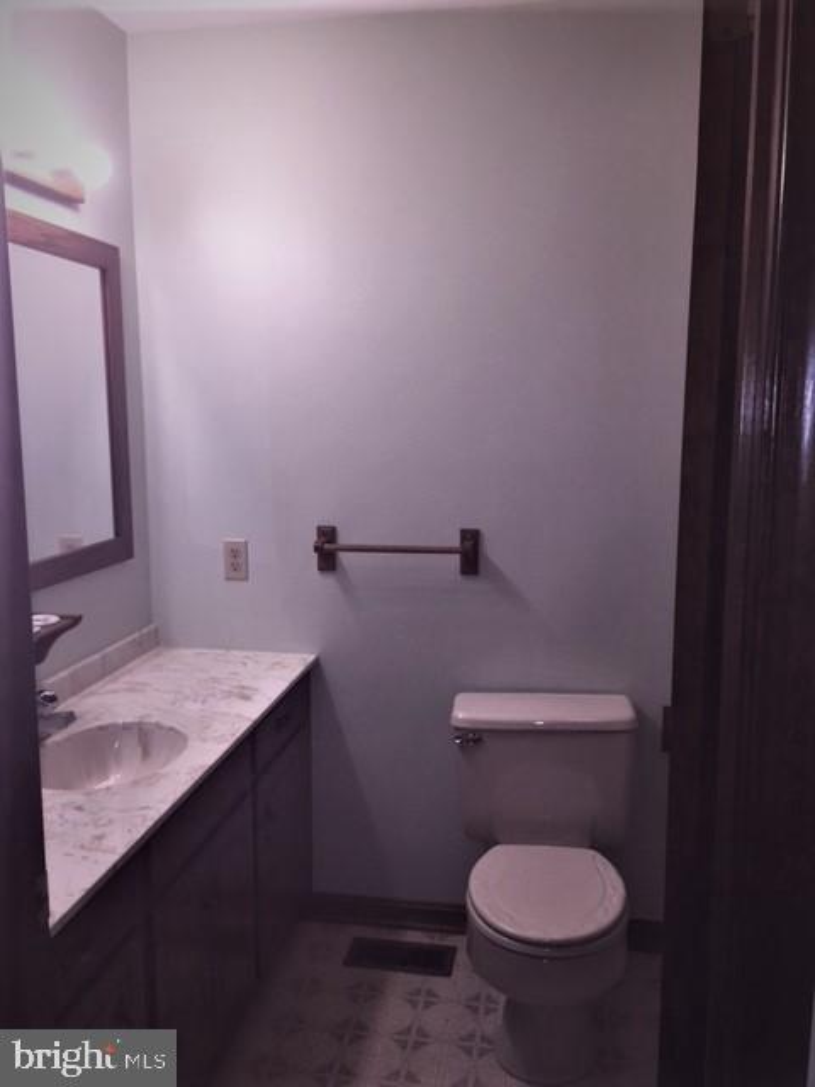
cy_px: 544
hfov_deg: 48.2
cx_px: 408
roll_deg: +0.4
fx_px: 910
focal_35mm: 29
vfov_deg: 61.7
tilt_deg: -8.5
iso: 32
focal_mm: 4.15
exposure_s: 1/37
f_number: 2.2
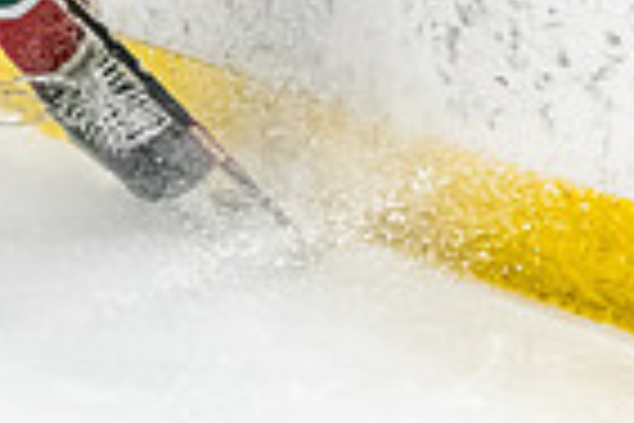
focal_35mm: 469
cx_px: -554
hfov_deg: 4.3
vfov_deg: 2.9
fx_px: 8259
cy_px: -385
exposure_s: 1/800
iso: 4000
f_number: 2.8
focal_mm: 70
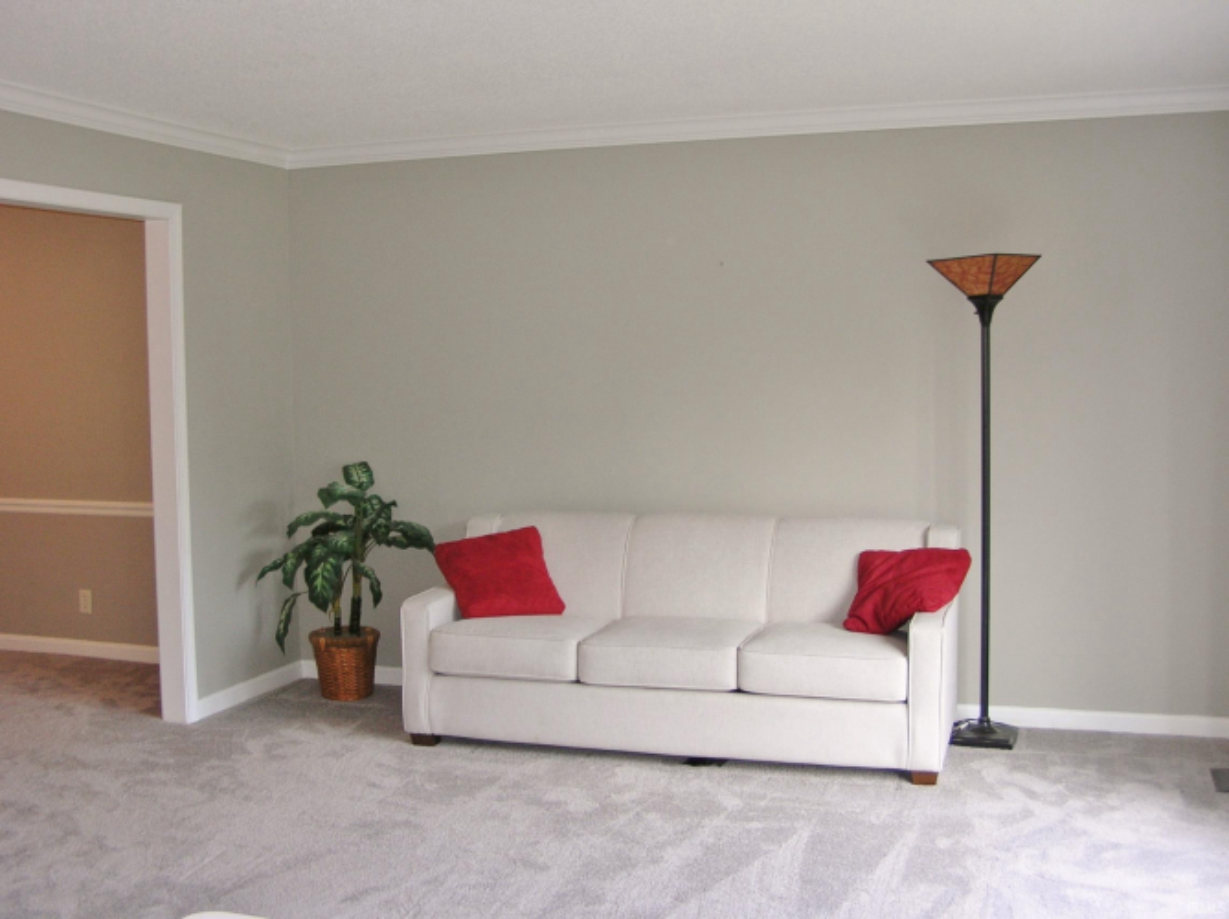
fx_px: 1489
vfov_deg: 34.3
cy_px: 460
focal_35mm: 42
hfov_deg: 44.8
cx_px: 614
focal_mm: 6.9
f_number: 2.8
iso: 50
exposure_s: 1/30
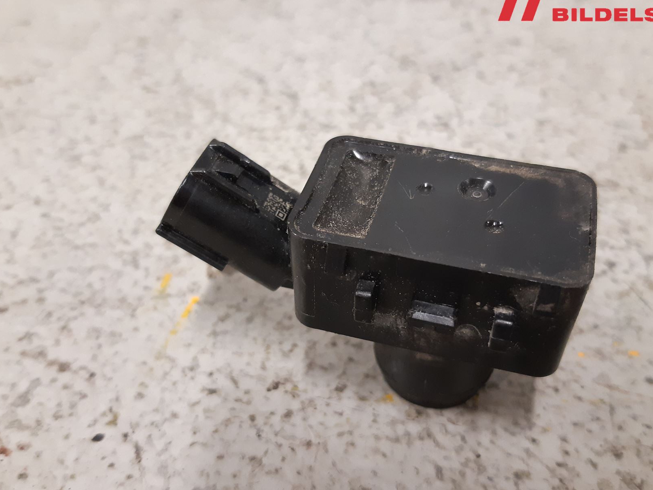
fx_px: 622
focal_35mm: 33
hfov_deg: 55.4
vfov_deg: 42.9
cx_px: 332
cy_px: 264
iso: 250
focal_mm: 3.93
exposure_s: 1/50
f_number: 1.7
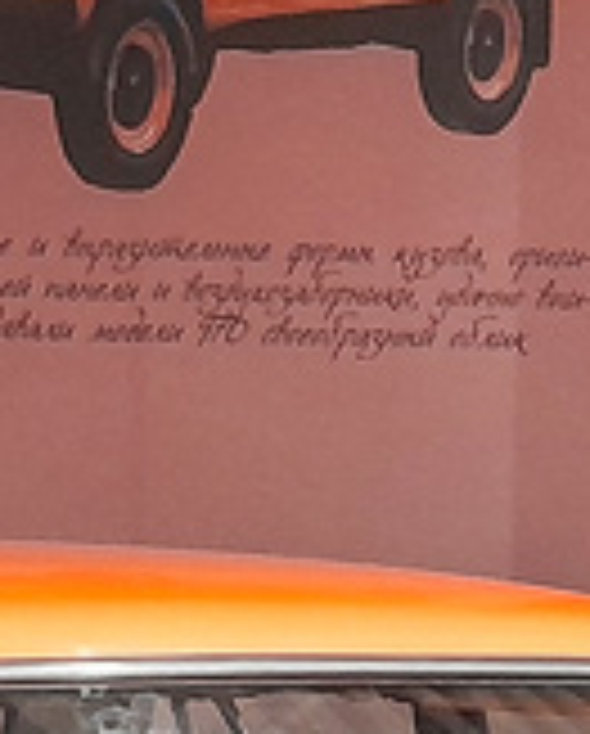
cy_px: 1623
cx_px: 347
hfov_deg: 9.1
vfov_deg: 10.1
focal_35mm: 171
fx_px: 3722
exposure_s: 1/60
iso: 500
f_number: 1.8
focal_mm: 3.98
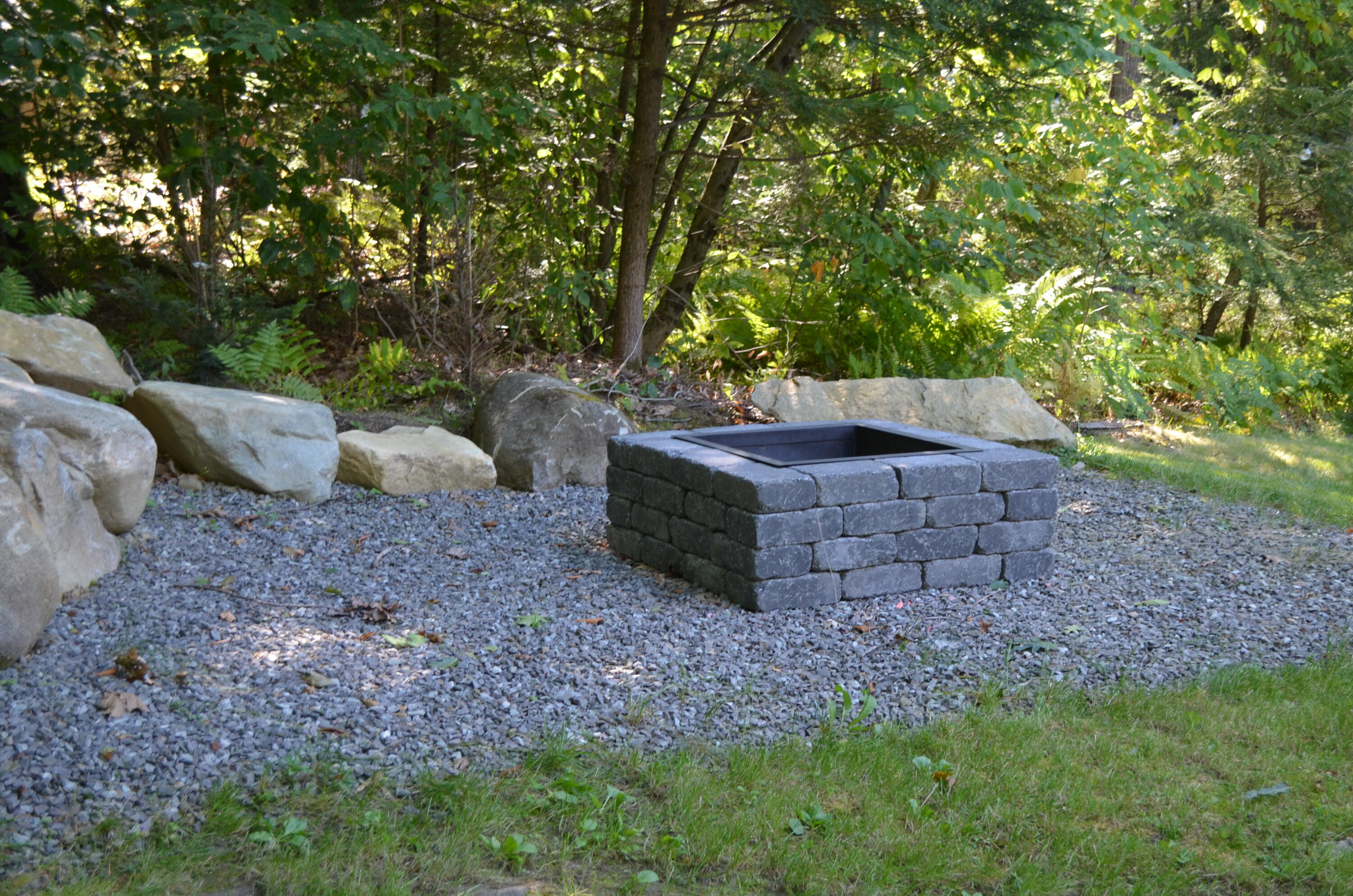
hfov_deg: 41.2
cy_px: 448
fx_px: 1800
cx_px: 676
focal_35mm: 48
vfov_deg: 28.0
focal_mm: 32
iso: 400
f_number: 4.8
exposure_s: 1/80
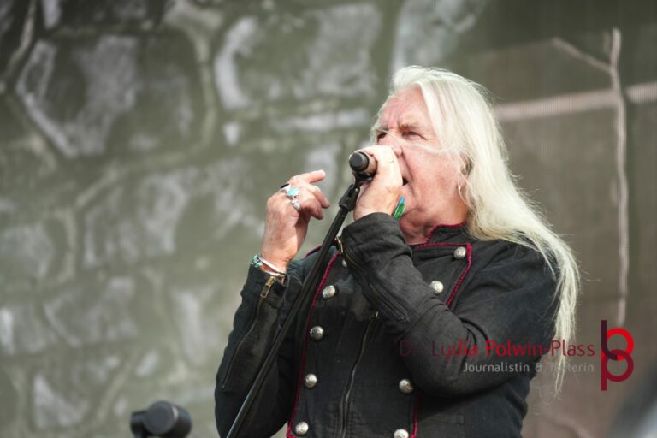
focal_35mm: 268
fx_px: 4900
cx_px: 328
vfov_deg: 5.1
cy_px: 219
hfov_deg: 7.7
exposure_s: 1/320
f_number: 6.3
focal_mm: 179
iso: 400
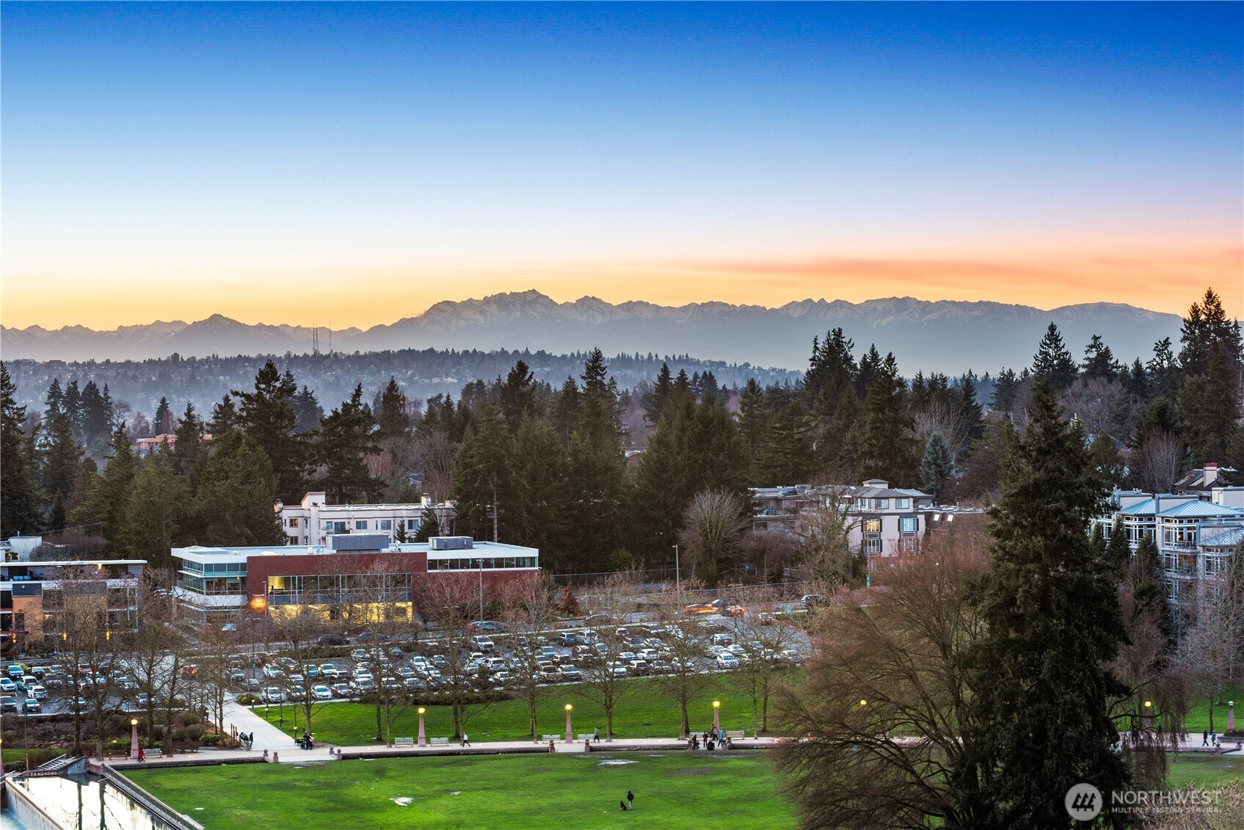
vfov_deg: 9.8
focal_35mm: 140
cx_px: 622
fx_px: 4839
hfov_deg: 14.7
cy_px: 415
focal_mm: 140
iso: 200
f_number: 8
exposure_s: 1/50
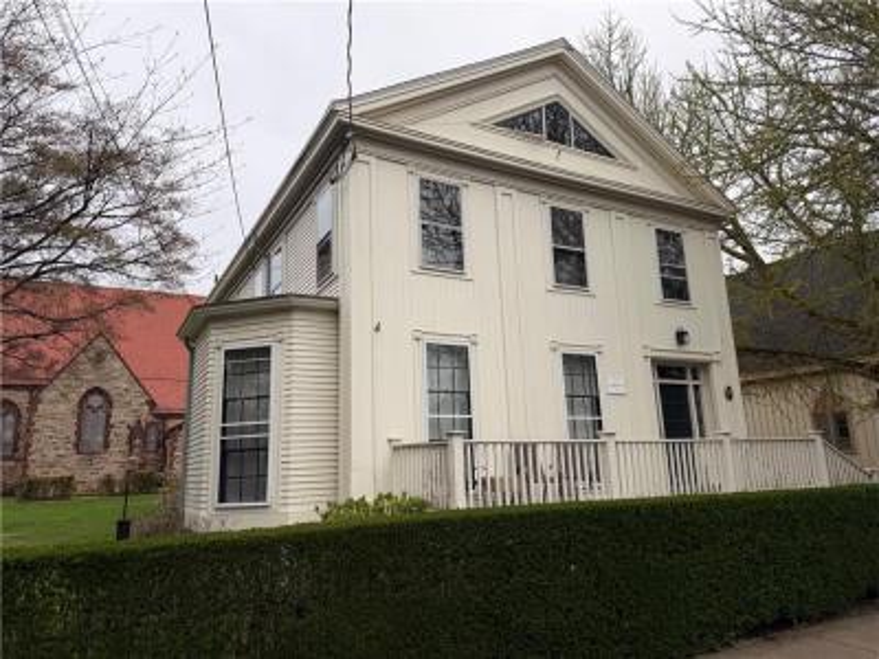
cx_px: 440
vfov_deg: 56.8
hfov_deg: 71.6
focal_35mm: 24
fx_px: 609
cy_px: 330
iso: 80
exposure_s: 1/5319
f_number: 1.78
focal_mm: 6.76
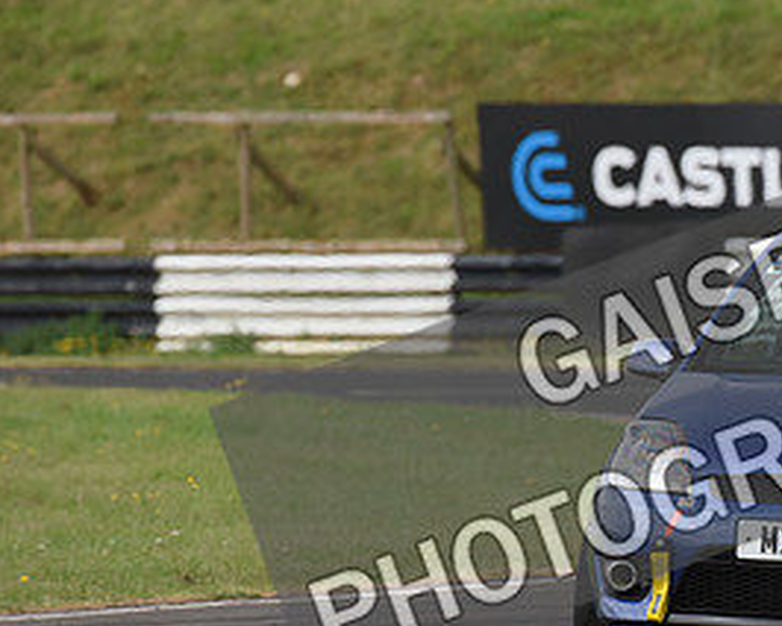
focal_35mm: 818
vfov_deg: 1.9
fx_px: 18939
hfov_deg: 2.4
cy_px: 357
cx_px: 800
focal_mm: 400
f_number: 7.1
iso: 1600
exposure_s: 1/1000
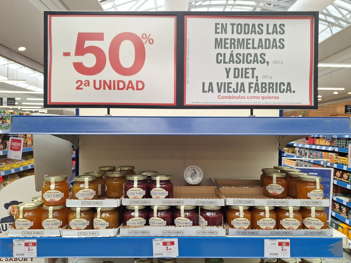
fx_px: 233
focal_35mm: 23
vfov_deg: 58.9
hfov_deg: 73.9
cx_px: 176
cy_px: 132
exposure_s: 1/133
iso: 40
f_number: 1.8
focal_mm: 5.54
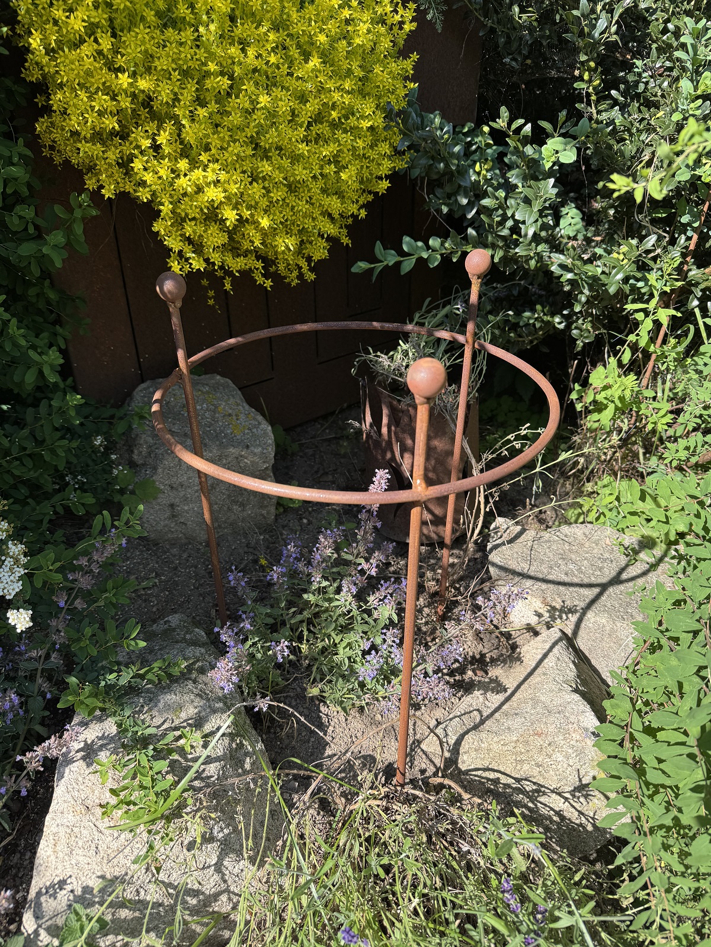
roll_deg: +1.4
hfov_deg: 56.8
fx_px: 657
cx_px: 356
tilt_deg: -29.8
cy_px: 474
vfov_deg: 71.6
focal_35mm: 24
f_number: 1.78
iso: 80
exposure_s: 1/938
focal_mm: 6.76
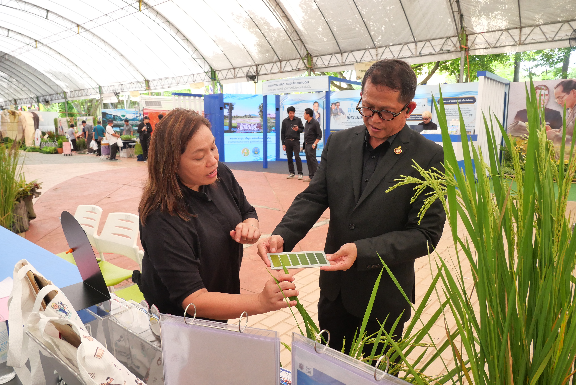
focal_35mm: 24
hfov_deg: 73.7
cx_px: 288
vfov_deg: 53.2
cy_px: 192
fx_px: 384
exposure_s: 1/200
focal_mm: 12
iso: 800
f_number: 5
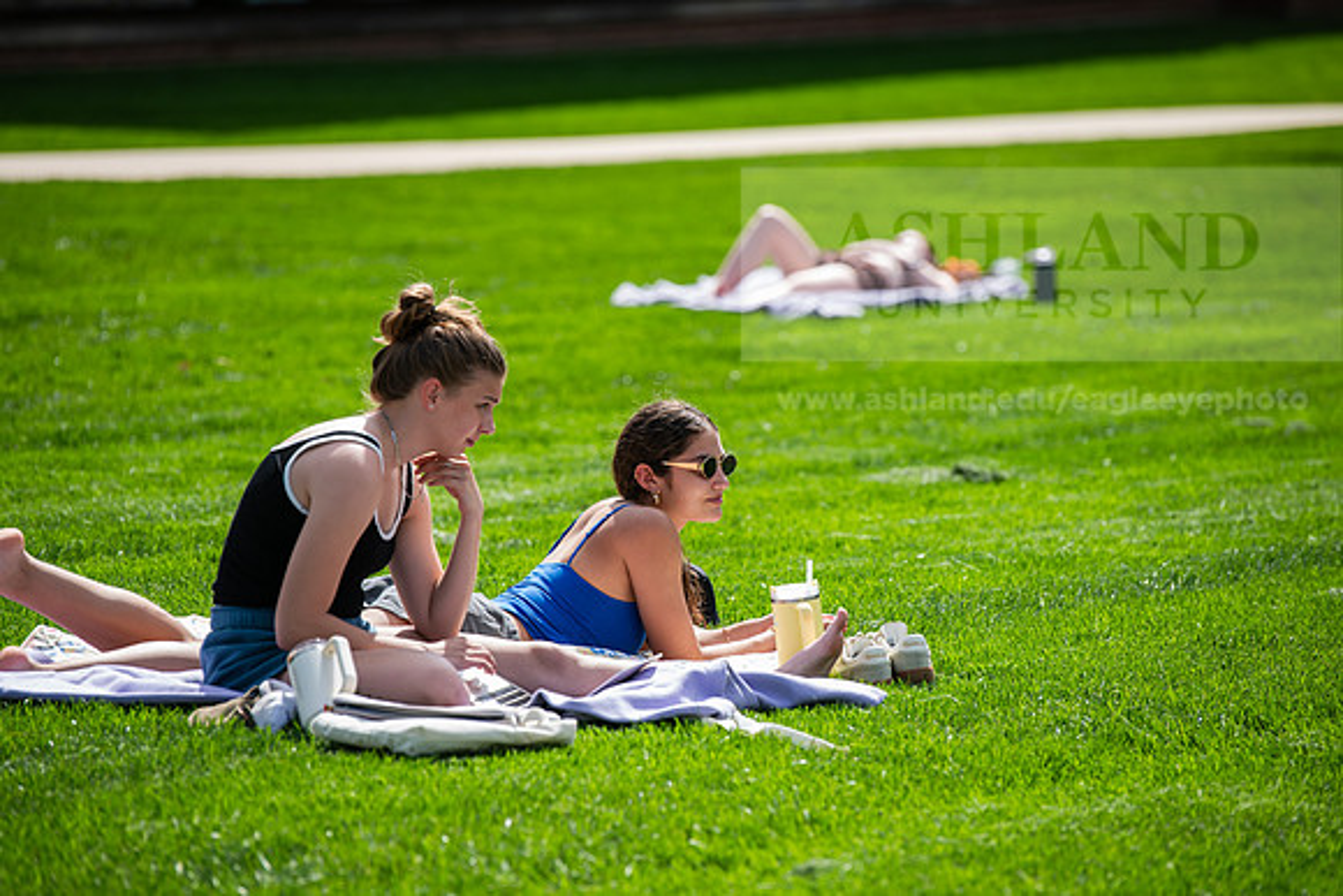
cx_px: 672
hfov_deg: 10.8
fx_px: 7089
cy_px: 448
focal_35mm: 190
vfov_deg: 7.2
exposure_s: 1/640
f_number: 4
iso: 125
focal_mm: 190
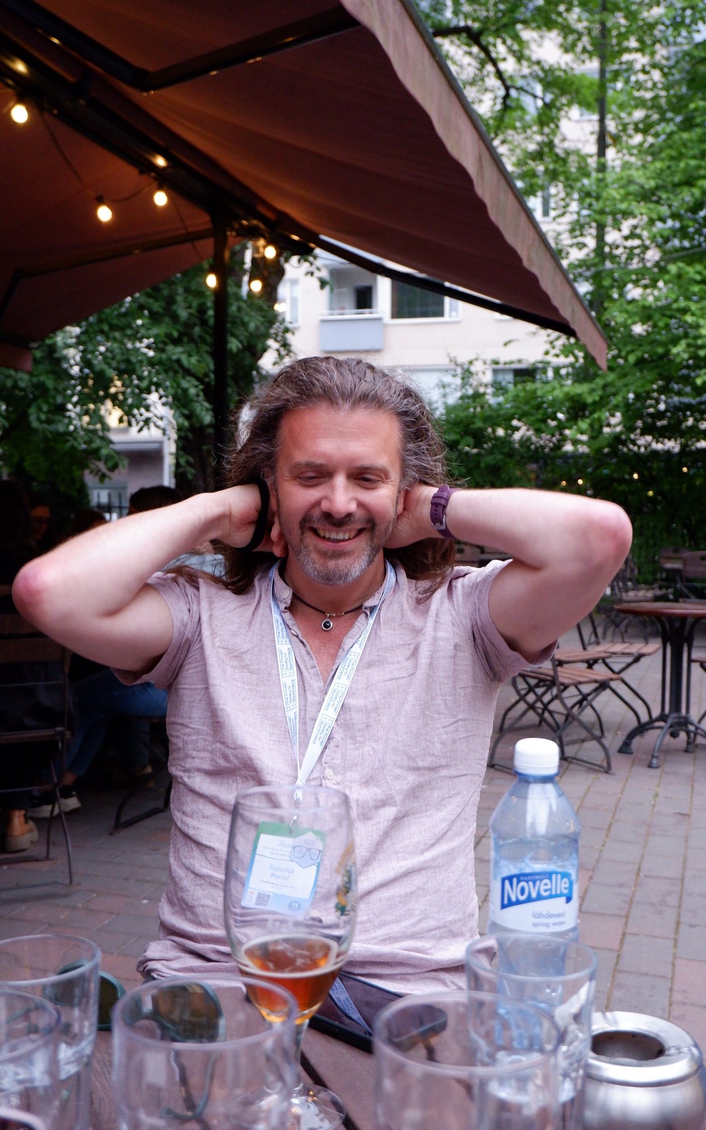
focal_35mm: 37
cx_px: 362
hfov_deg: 34.4
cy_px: 566
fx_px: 1139
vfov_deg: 52.7
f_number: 4.4
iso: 3200
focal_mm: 24.9
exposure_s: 1/180
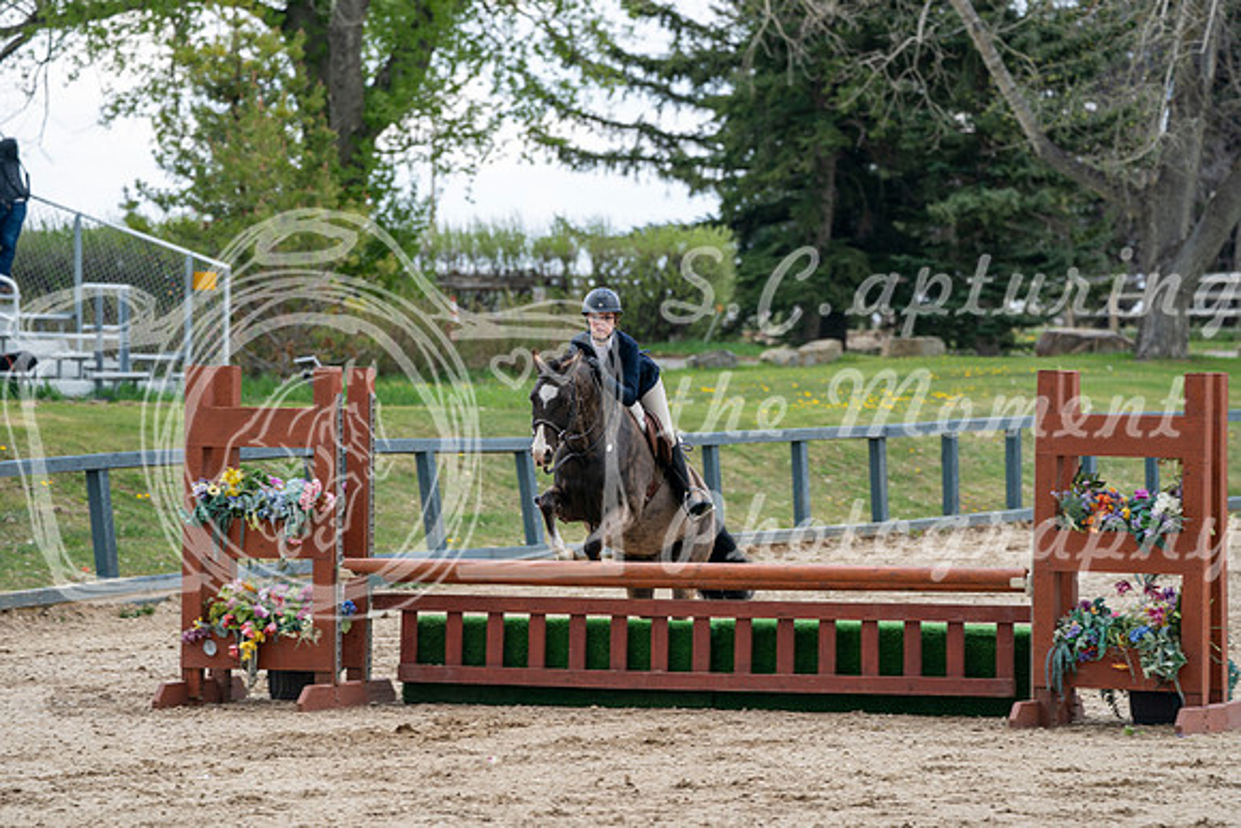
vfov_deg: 6.5
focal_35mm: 212
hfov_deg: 9.7
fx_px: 7309
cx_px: 620
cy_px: 414
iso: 200
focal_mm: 212
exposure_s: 1/250
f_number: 5.6
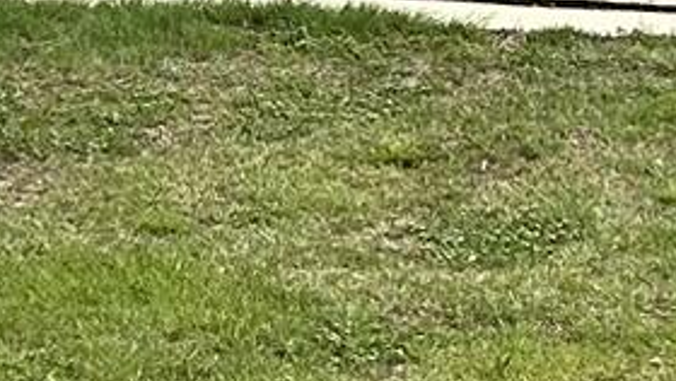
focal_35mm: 207
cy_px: -297
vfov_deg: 5.8
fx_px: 3713
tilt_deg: +0.7
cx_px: 215
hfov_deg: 10.4
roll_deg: -0.7
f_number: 1.5
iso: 50
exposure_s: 1/3968
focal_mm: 5.7
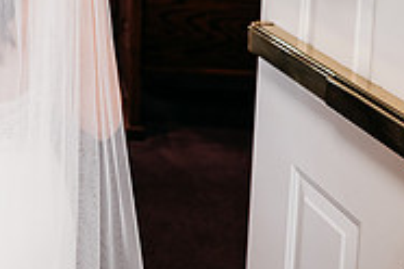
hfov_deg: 23.2
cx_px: -154
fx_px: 842
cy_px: -136
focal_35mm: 75
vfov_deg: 16.5
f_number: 2.5
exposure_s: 1/160
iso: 640
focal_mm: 24
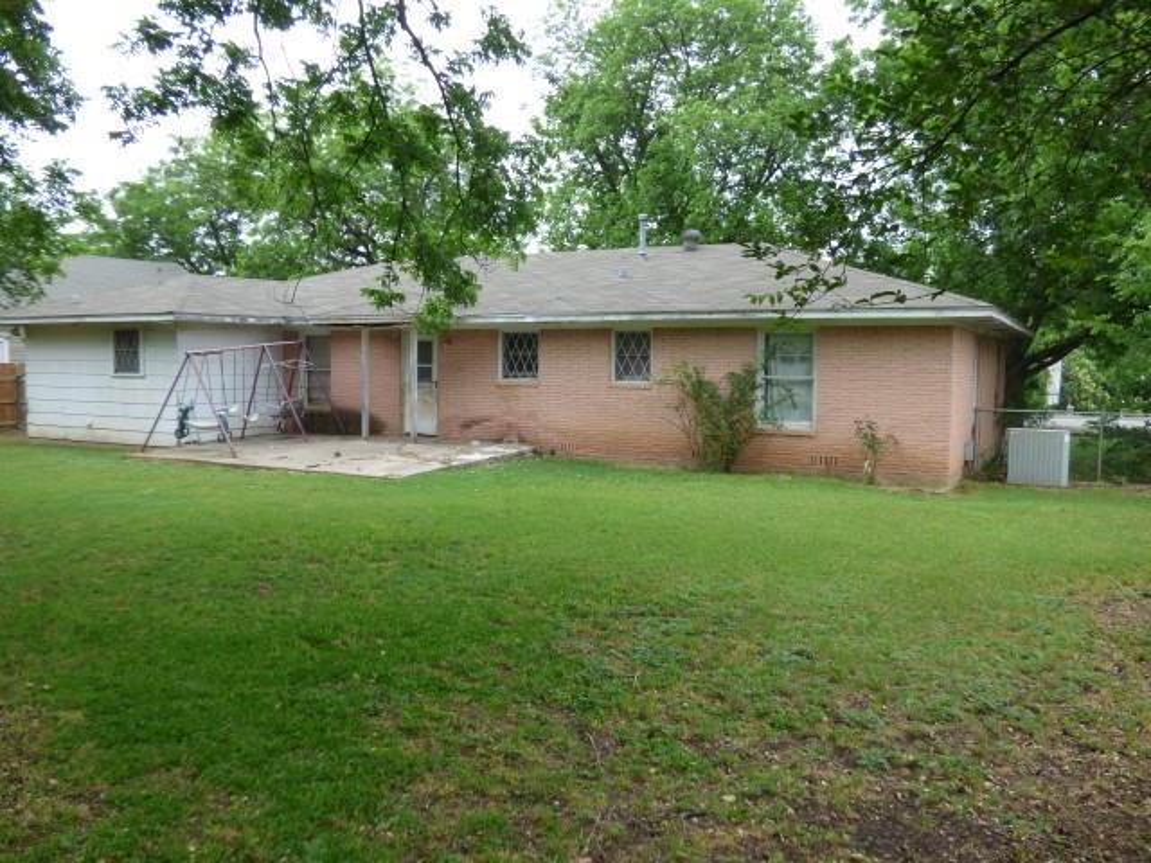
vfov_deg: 44.2
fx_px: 1064
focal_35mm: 32
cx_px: 576
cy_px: 432
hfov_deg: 56.8
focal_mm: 5.53
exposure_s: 1/125
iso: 100
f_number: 3.3
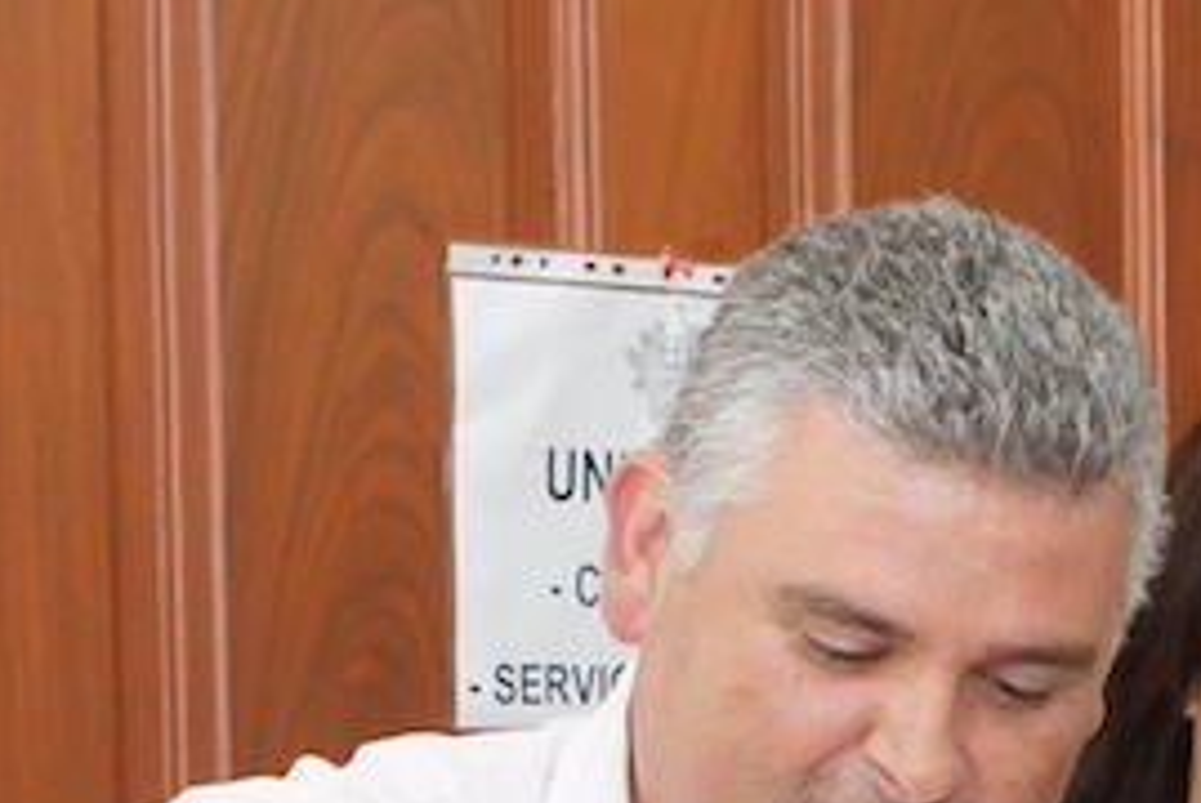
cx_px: 1308
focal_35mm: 171
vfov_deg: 7.8
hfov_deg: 11.8
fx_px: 5711
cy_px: 1327
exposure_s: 1/60
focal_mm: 24
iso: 800
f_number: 3.2
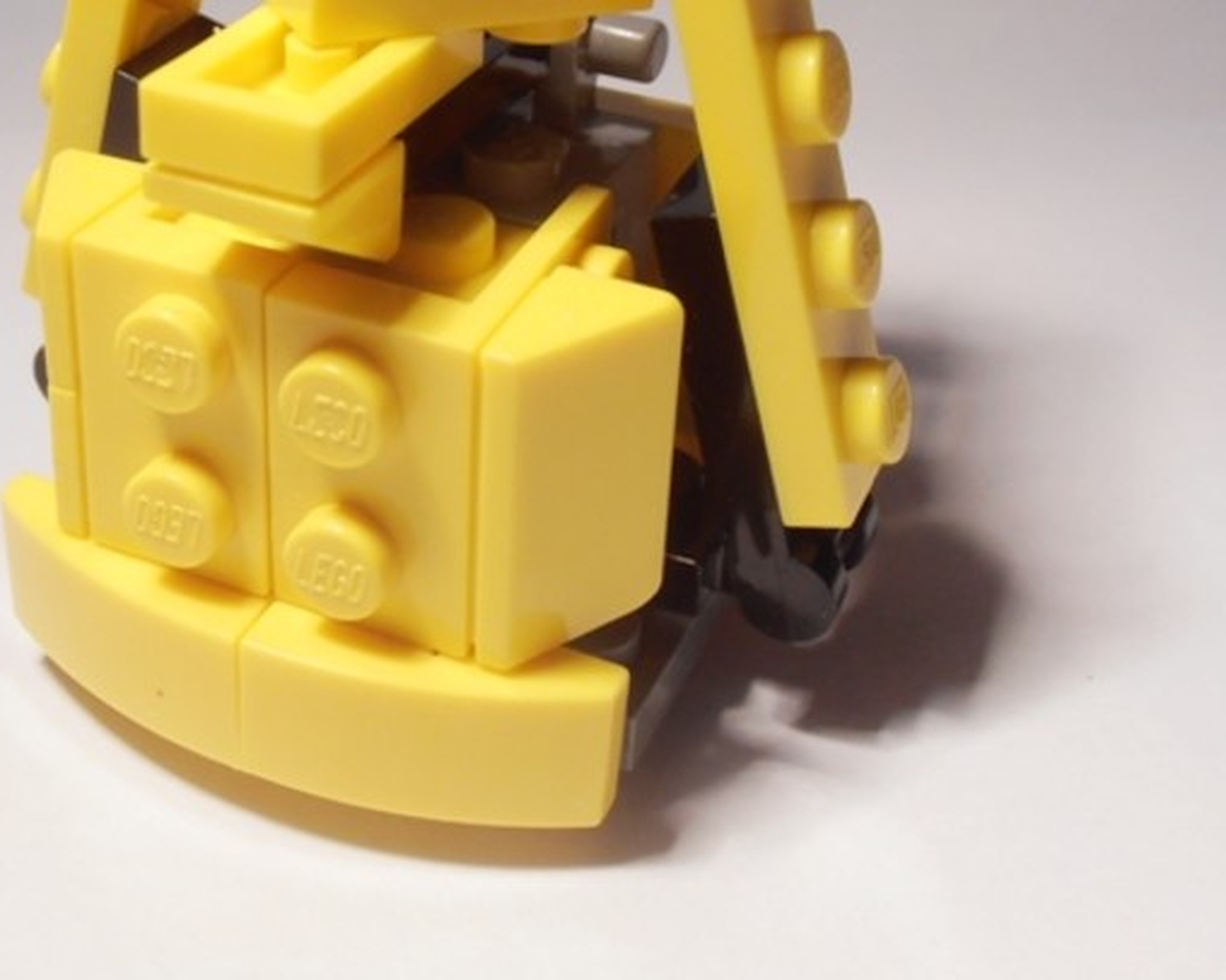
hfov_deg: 29.4
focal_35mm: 64
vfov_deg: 23.6
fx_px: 2321
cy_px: 235
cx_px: 439
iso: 80
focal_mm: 6.61
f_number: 3.9
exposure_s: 1/100
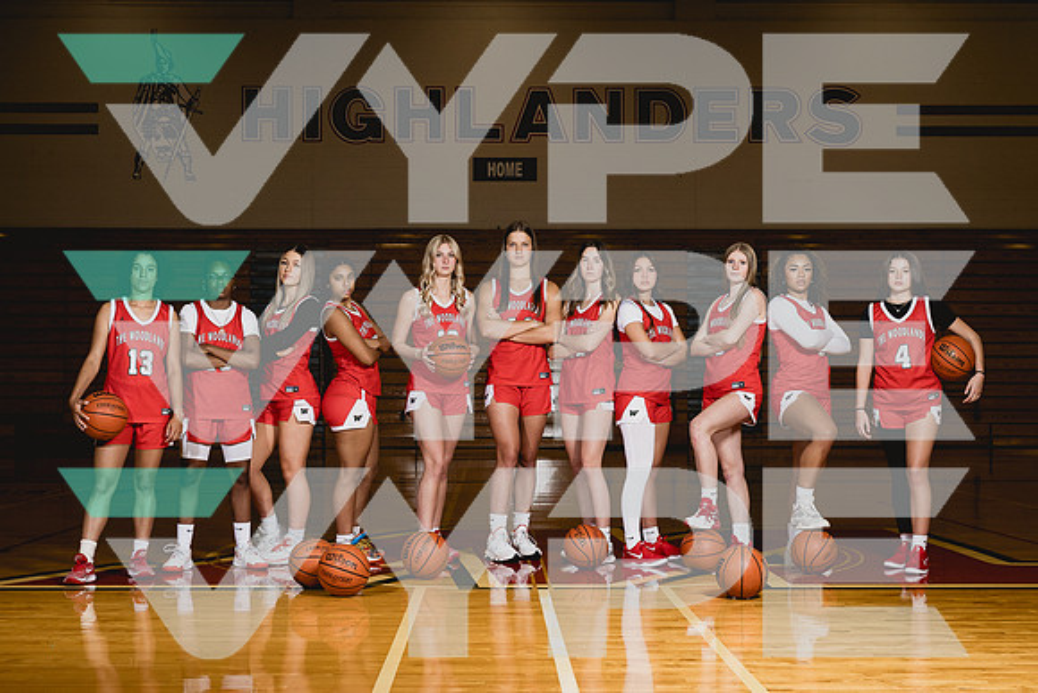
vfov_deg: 24.6
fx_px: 1589
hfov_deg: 36.2
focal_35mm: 55
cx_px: 509
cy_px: 375
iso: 320
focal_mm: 40
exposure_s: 1/250
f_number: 8
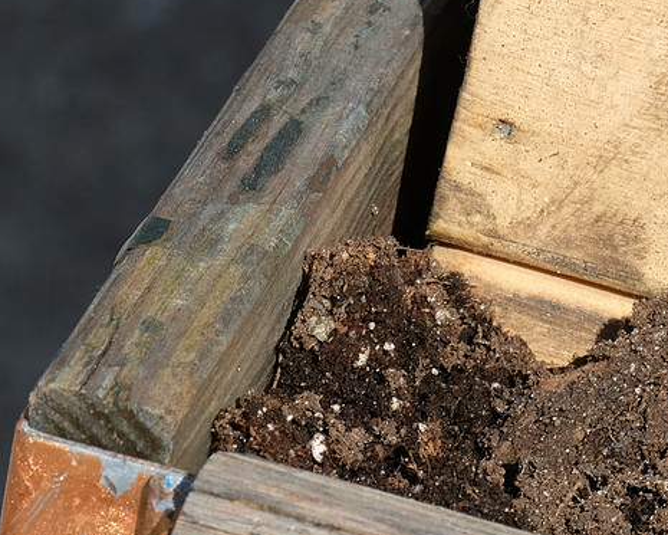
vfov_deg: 2.3
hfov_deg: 2.9
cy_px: 256
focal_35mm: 666
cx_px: 537
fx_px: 13167
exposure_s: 1/125
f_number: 18
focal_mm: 200
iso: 400
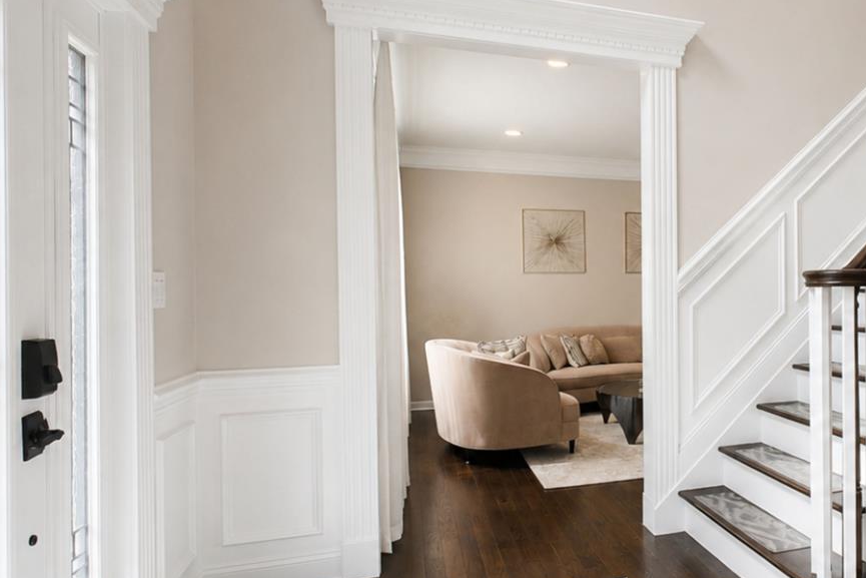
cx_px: 651
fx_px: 626
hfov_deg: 65.1
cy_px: 287
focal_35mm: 26
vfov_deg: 49.6
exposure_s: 1/125
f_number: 10
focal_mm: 10
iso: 1250
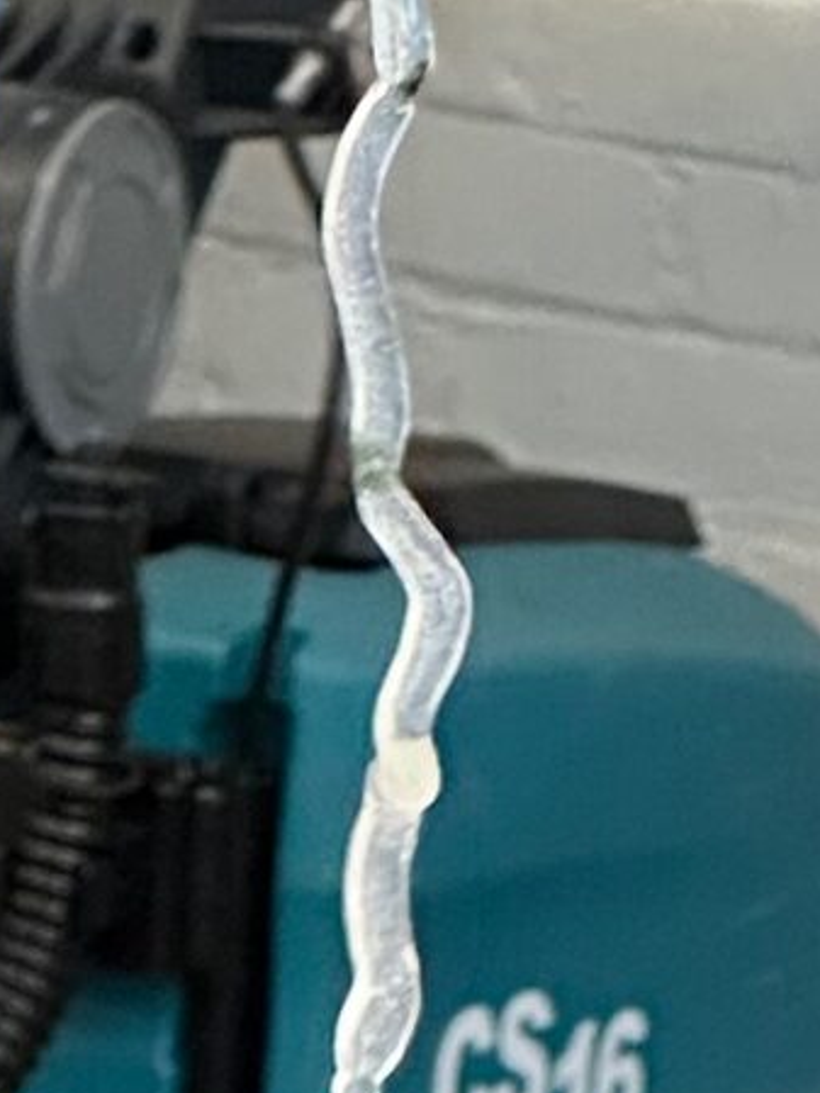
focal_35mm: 439
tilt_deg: -20.8
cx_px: 10
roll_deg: -1.4
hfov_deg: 3.4
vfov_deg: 4.5
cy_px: 1906
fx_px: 13859
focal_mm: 9
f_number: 2.8
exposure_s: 1/100
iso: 200
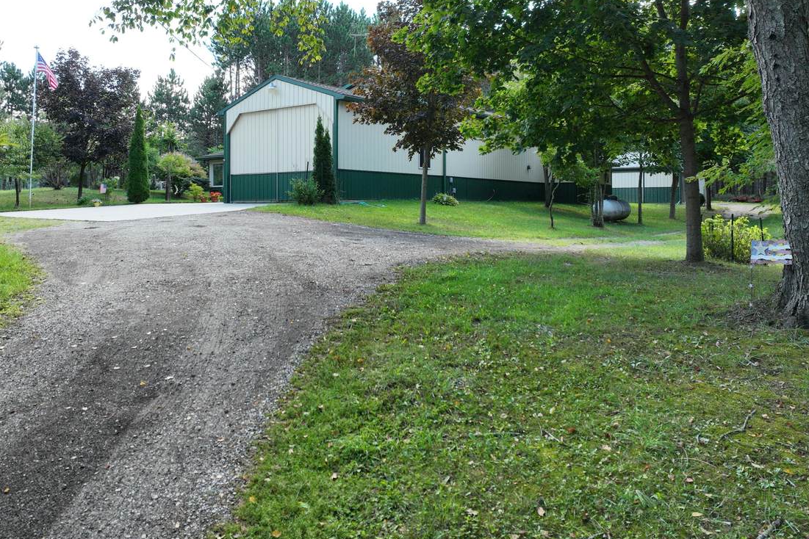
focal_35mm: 29
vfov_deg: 44.6
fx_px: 652
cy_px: 202
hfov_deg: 63.4
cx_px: 352
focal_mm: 12.29
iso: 420
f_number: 2.8
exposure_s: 1/725
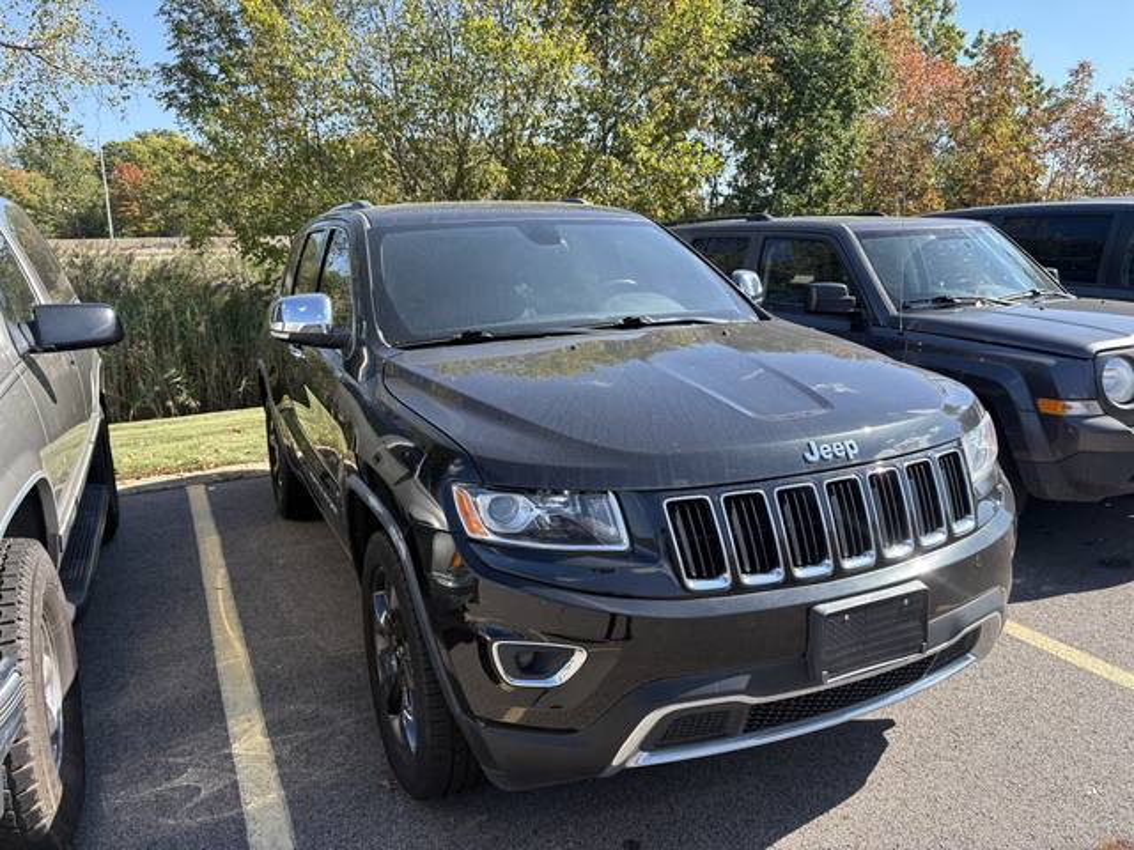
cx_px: 567
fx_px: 852
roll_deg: -2.5
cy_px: 425
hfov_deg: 67.3
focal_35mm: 26
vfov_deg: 53.1
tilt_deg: -10.1
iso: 50
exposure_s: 1/973
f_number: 1.6
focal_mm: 5.96
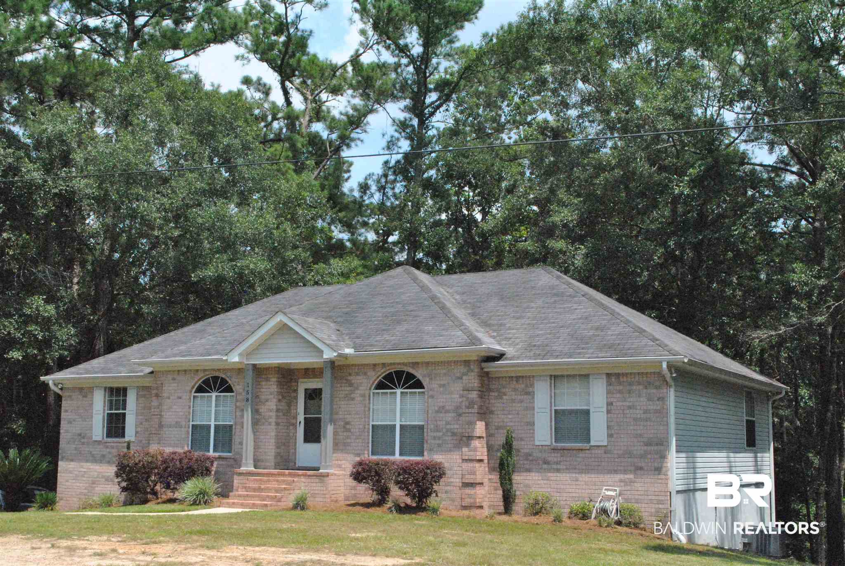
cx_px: 422
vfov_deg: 30.9
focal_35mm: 44
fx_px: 1022
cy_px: 283
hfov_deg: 44.9
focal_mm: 29
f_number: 18
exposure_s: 1/1250
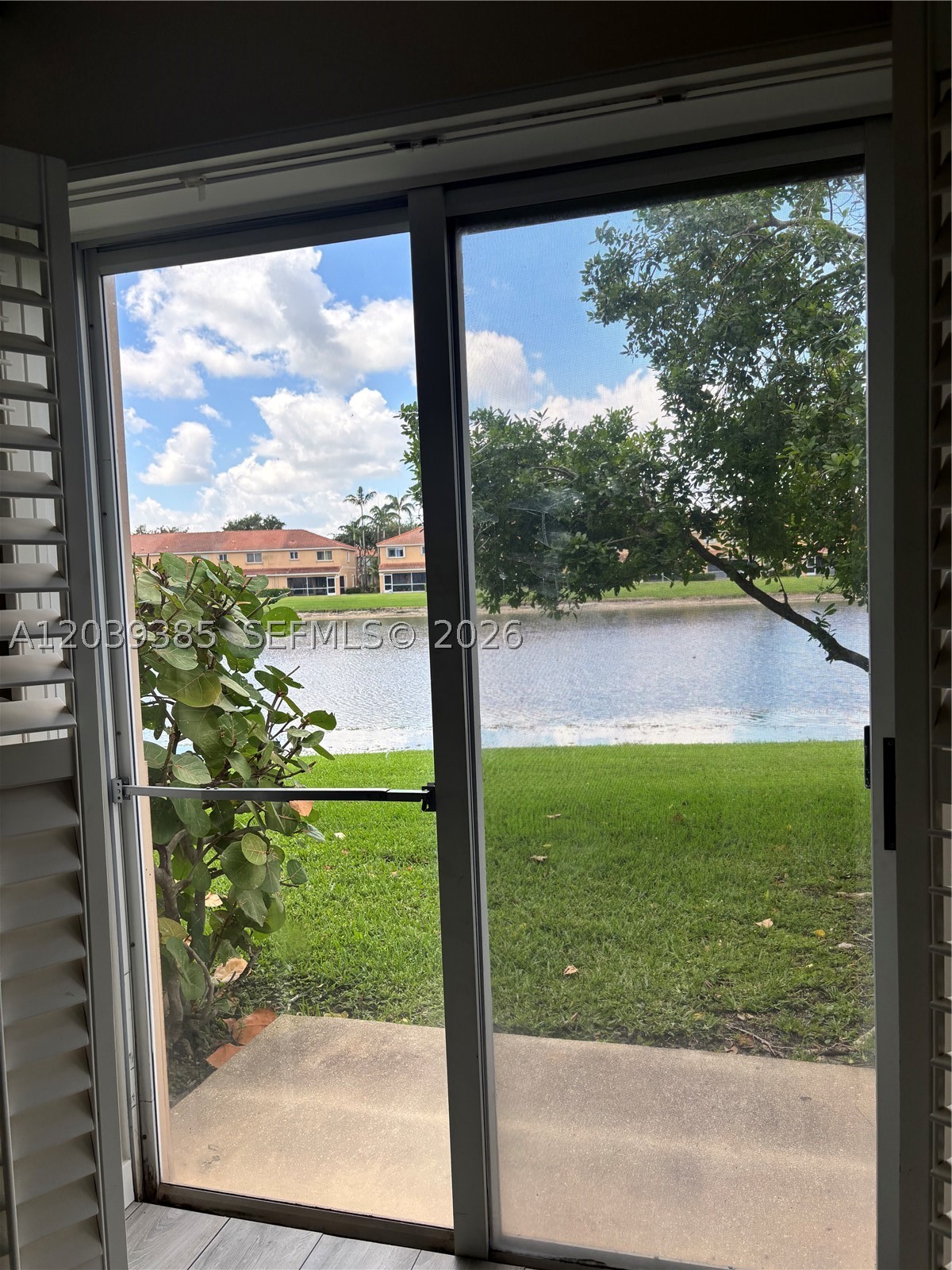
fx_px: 953
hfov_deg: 53.1
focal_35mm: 26
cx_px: 476
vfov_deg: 67.3
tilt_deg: -4.7
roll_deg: +0.8
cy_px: 635
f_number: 1.6
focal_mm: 5.96
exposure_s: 1/716
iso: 50
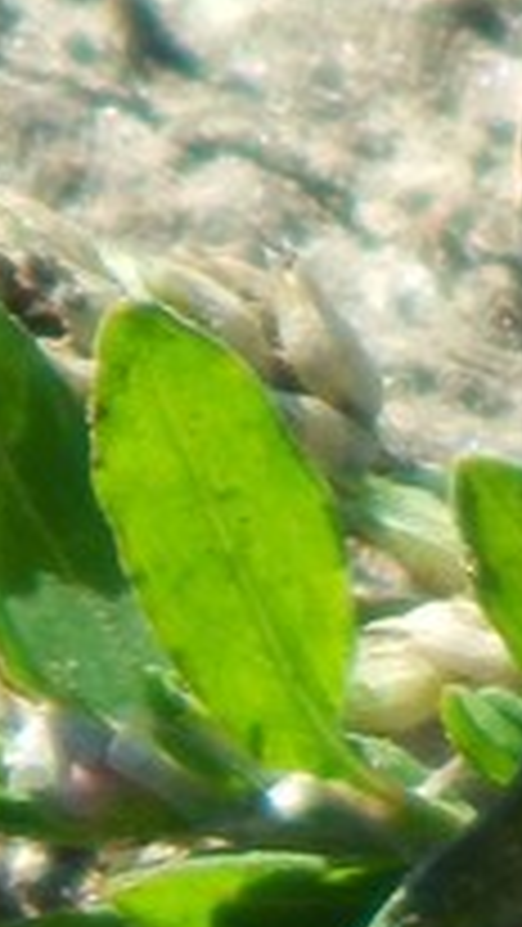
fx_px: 74203
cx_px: 1172
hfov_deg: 0.4
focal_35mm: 3018
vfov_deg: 0.7
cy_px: 1274
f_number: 5.8
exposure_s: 1/320
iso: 125
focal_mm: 120
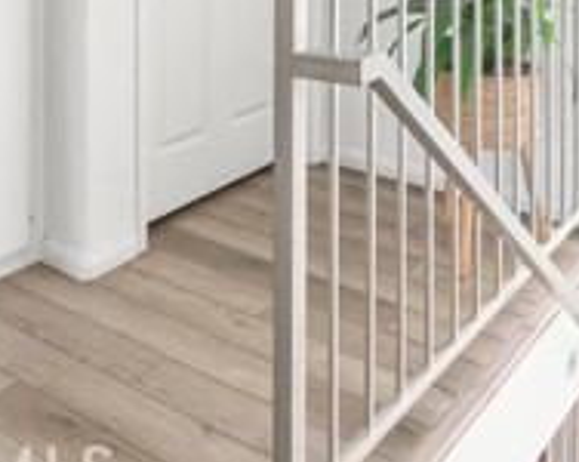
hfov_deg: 38.6
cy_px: -139
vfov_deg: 26.6
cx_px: 363
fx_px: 822
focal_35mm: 48
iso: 400
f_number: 7.1
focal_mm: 10
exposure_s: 1/25
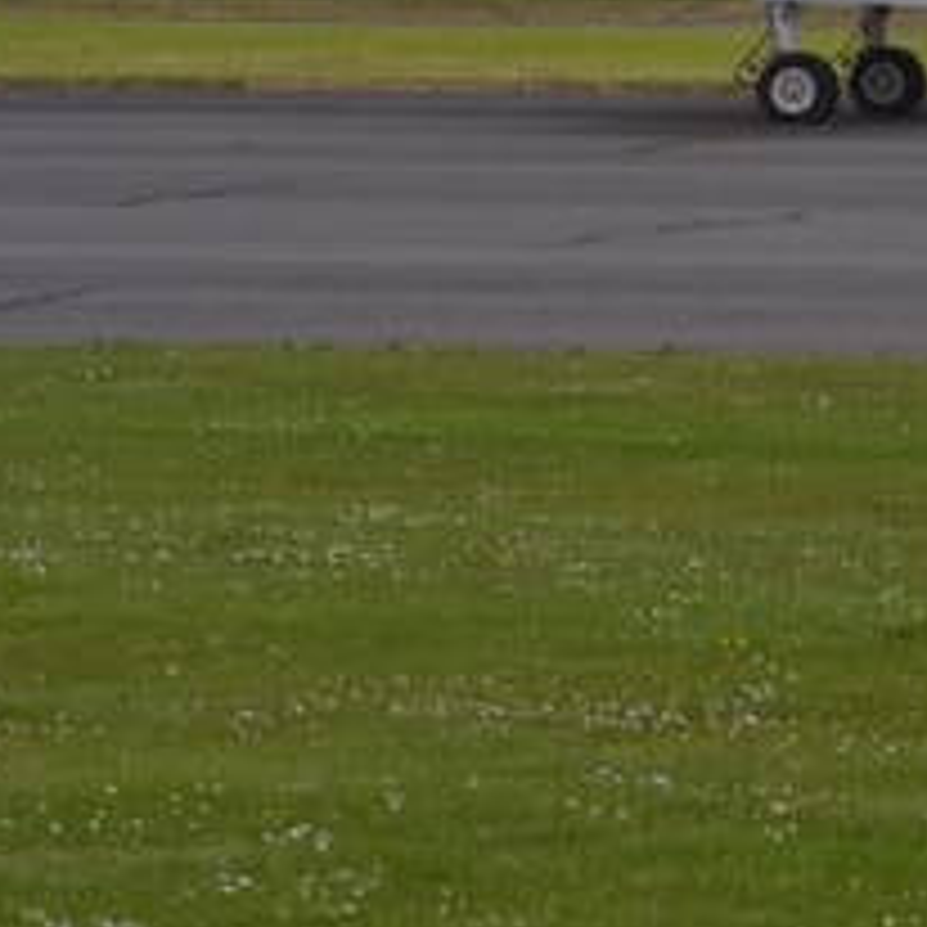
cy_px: -22
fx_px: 14391
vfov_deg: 3.7
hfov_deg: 3.7
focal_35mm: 475
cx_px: 693
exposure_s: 1/250
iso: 100
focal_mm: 120
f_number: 8
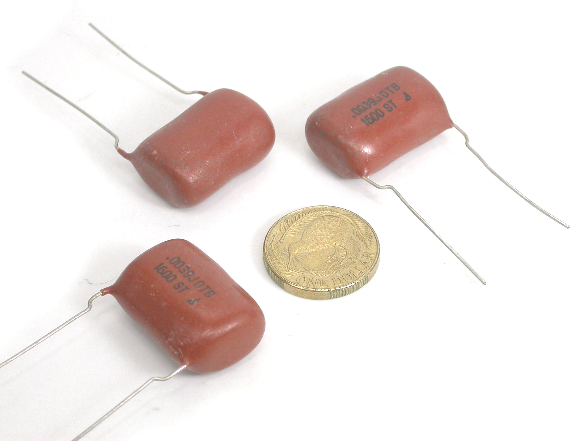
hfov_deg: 16.3
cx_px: 294
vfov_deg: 12.2
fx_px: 2055
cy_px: 220
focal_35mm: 121
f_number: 4.4
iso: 100
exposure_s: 1/60
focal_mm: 25.1
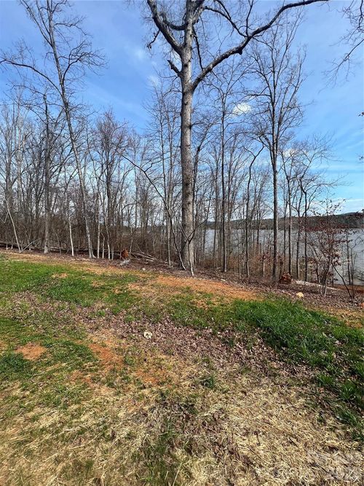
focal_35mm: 13
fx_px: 182
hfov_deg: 89.9
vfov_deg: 106.2
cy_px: 243
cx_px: 182
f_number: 1.8
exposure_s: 1/1325
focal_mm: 1.57
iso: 32
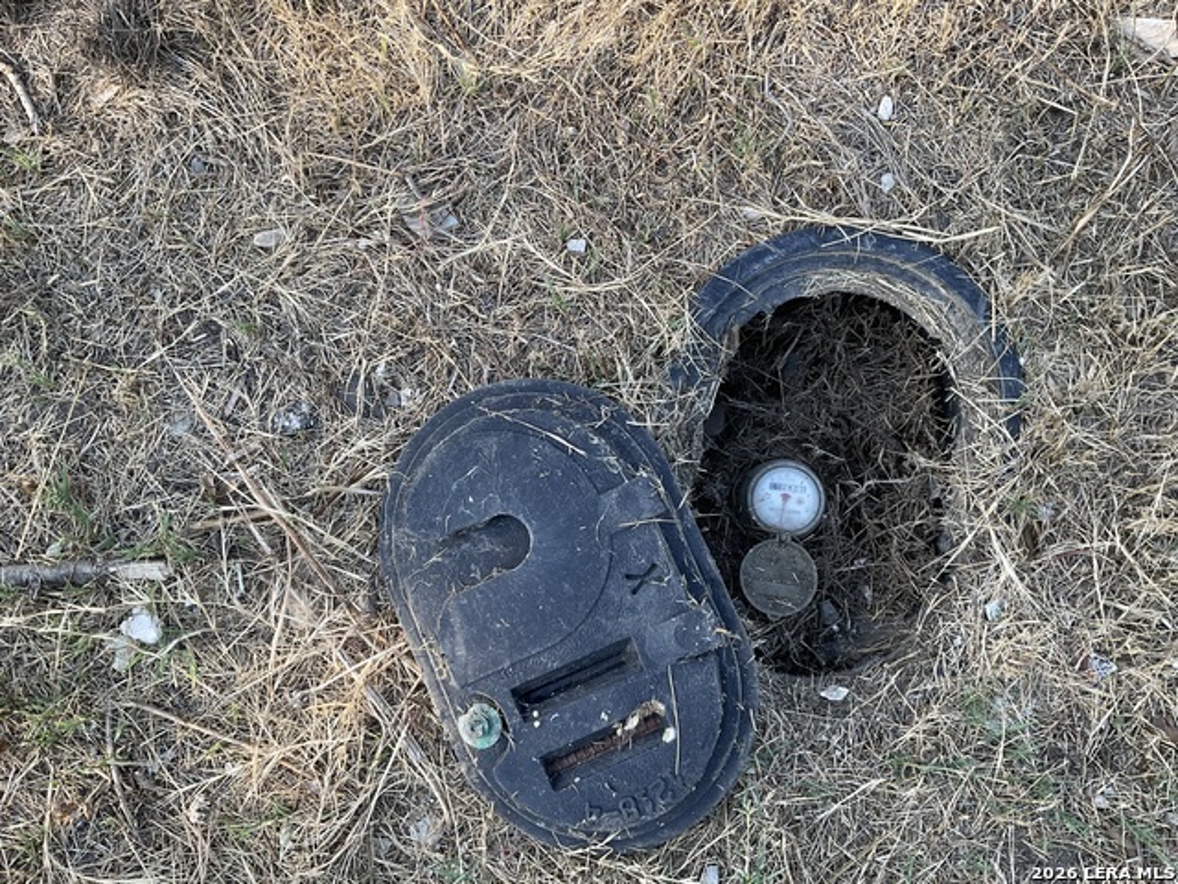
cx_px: 589
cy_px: 442
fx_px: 987
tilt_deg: -76.5
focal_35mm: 29
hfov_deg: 61.7
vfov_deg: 48.2
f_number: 1.8
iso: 16
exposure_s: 1/144
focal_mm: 3
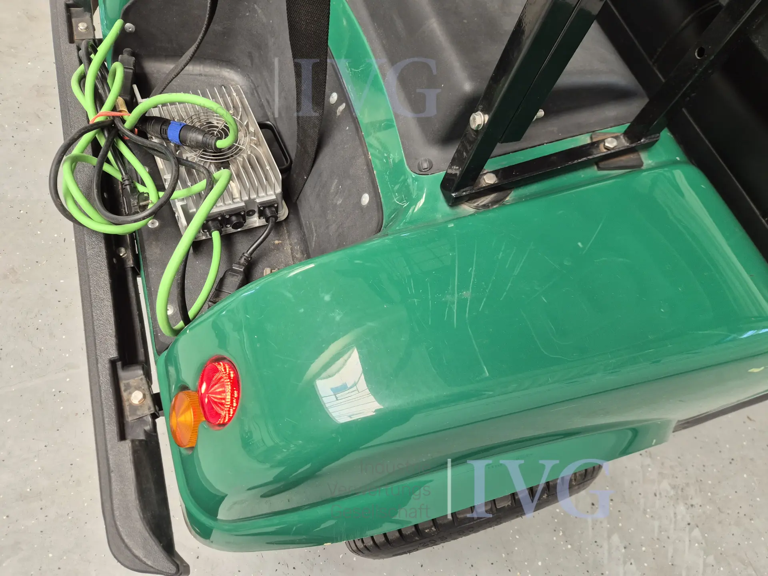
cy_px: 288
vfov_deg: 58.9
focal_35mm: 23
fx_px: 510
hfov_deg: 73.9
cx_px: 384
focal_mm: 5.4
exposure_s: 1/100
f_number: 1.8
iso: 200
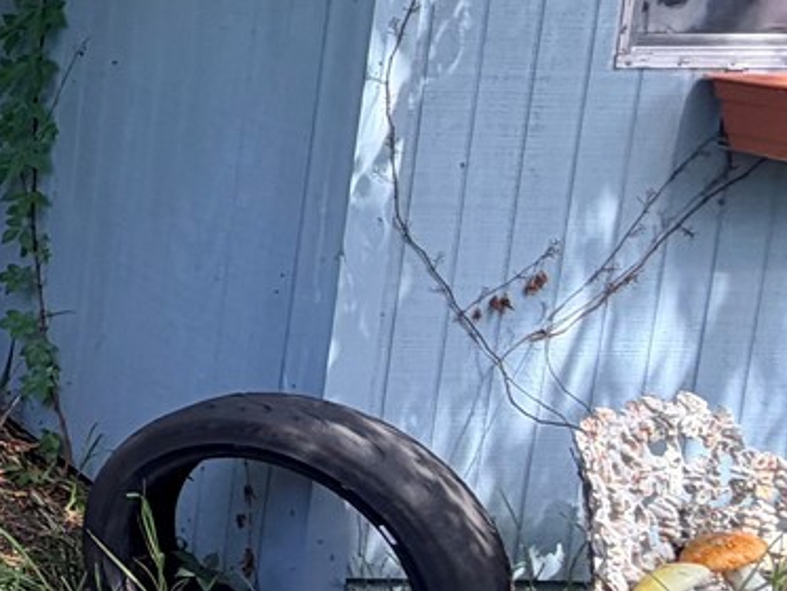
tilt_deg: -9.5
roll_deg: +0.4
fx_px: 1365
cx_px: -684
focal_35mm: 60
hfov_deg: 20.5
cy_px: 80
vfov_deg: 23.9
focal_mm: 2.22
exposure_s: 1/121
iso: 50
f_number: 2.2
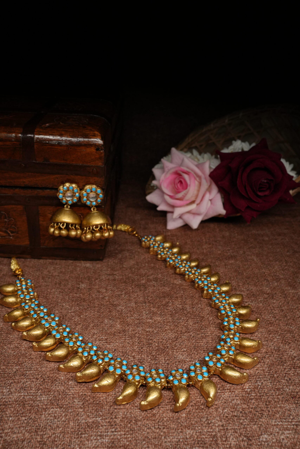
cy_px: 224
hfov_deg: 37.9
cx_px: 150
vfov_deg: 54.4
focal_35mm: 35
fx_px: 437
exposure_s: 1/100
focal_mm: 35
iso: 1600
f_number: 16
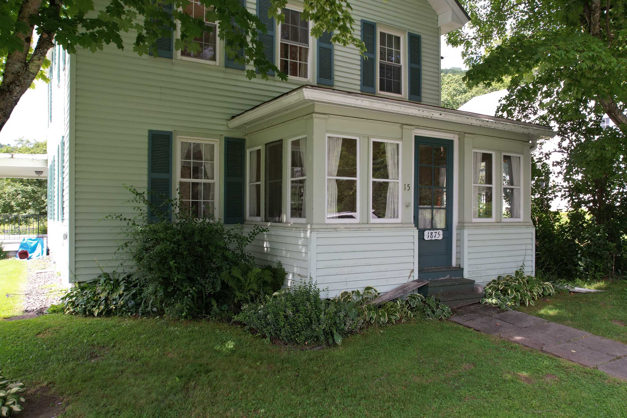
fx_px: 470
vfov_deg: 47.9
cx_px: 337
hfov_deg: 67.3
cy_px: 211
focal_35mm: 27
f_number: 2.8
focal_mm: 8.38
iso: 110
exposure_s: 1/15
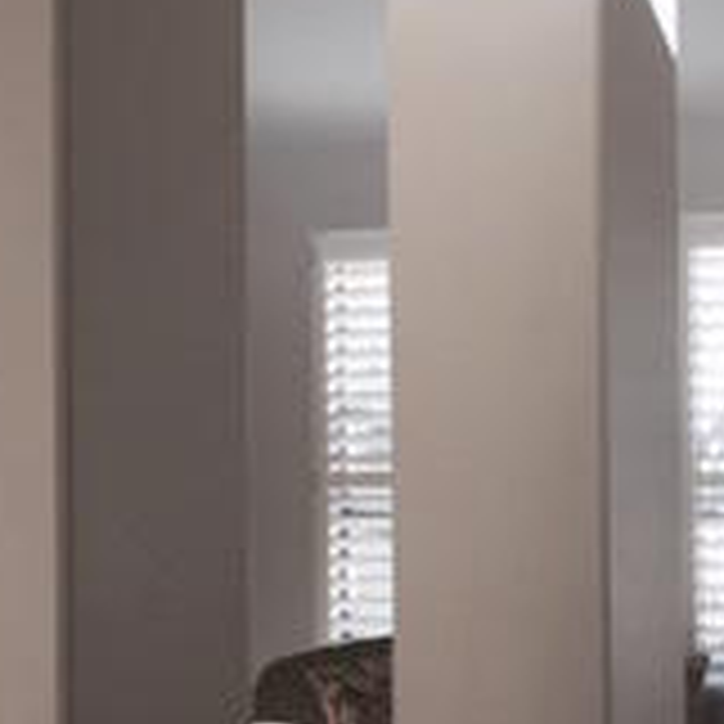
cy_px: 297
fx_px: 2414
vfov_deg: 17.0
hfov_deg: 17.0
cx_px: 544
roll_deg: -0.5
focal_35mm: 102
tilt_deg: +2.7
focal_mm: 4.15
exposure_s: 1/120
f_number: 2.2
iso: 50
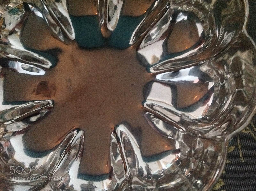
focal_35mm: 35
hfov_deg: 52.7
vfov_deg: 40.6
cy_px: 96
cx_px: 128
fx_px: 258
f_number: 2.4
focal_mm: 4.28
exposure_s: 1/15
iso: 800
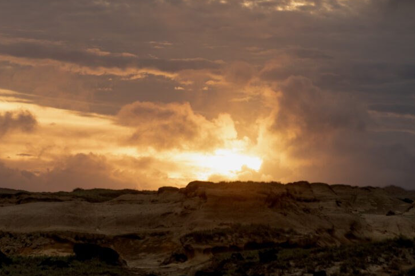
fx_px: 3293
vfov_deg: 4.8
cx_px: 167
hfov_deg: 7.2
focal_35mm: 286
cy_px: 153
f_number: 6
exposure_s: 1/160
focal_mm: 135
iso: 180
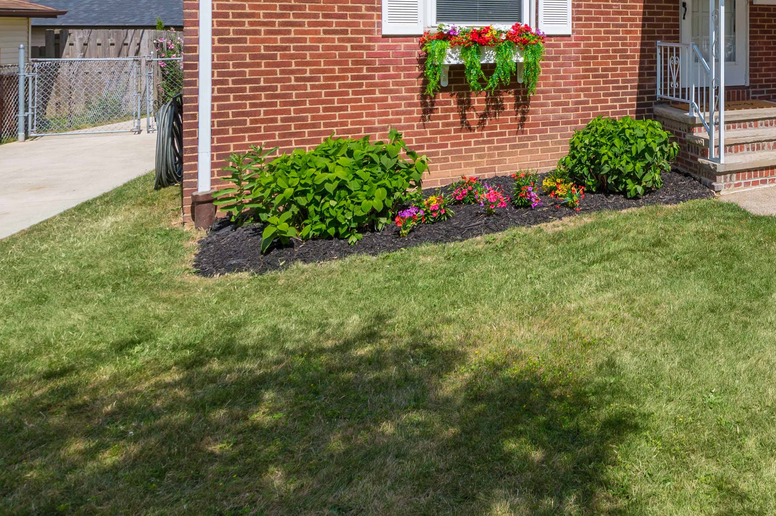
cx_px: 736
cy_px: 12
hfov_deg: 50.2
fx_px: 689
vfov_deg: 37.2
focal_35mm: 32
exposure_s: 1/400
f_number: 9
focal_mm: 14
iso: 100
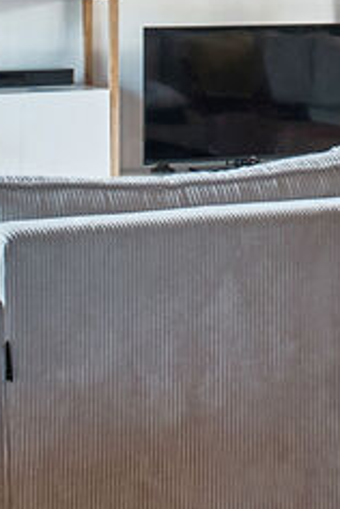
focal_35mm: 131
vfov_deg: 15.2
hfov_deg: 10.4
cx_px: 269
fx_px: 1856
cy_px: -53
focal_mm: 20.4
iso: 160
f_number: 11
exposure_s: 1/3
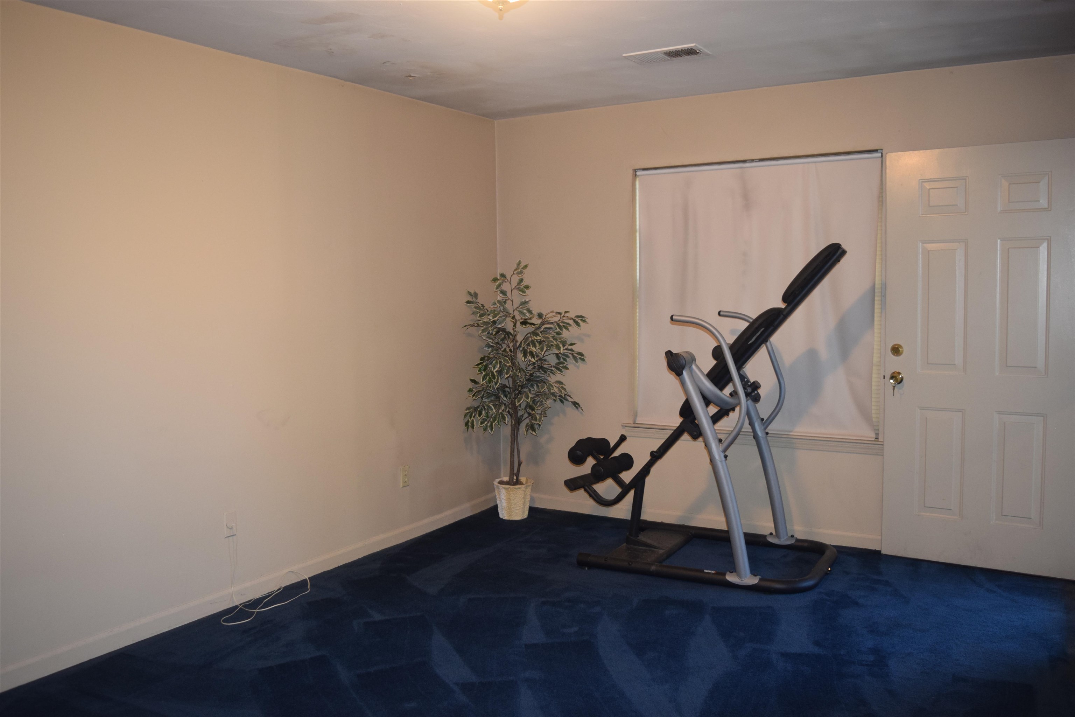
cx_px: 538
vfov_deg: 43.6
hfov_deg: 61.9
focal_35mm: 30
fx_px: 896
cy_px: 358
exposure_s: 1/60
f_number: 3.8
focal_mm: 20
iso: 900
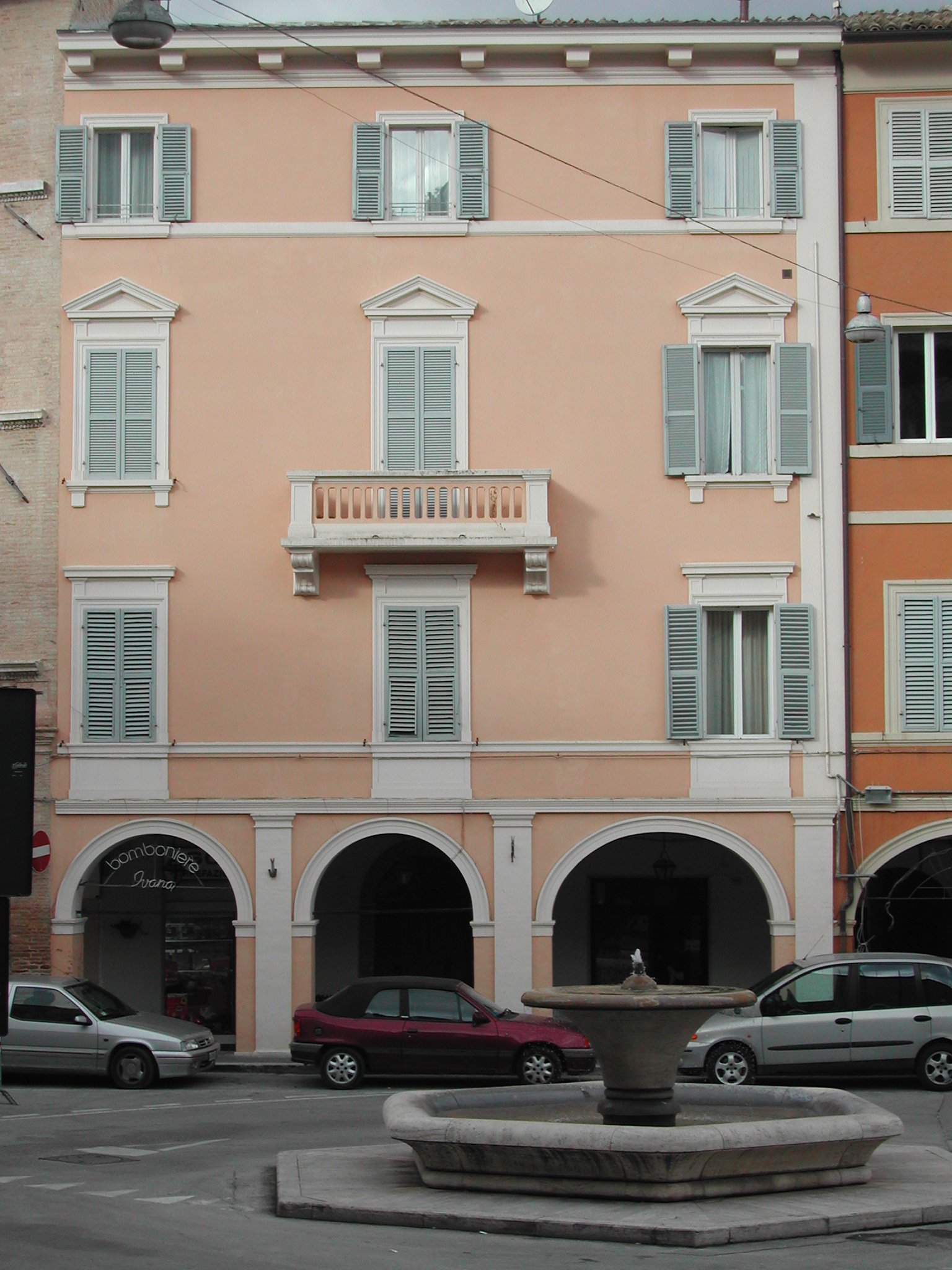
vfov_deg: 27.0
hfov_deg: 20.4
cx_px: 476
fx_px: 2640
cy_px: 635
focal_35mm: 72
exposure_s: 1/378
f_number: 3.8
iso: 100
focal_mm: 15.3
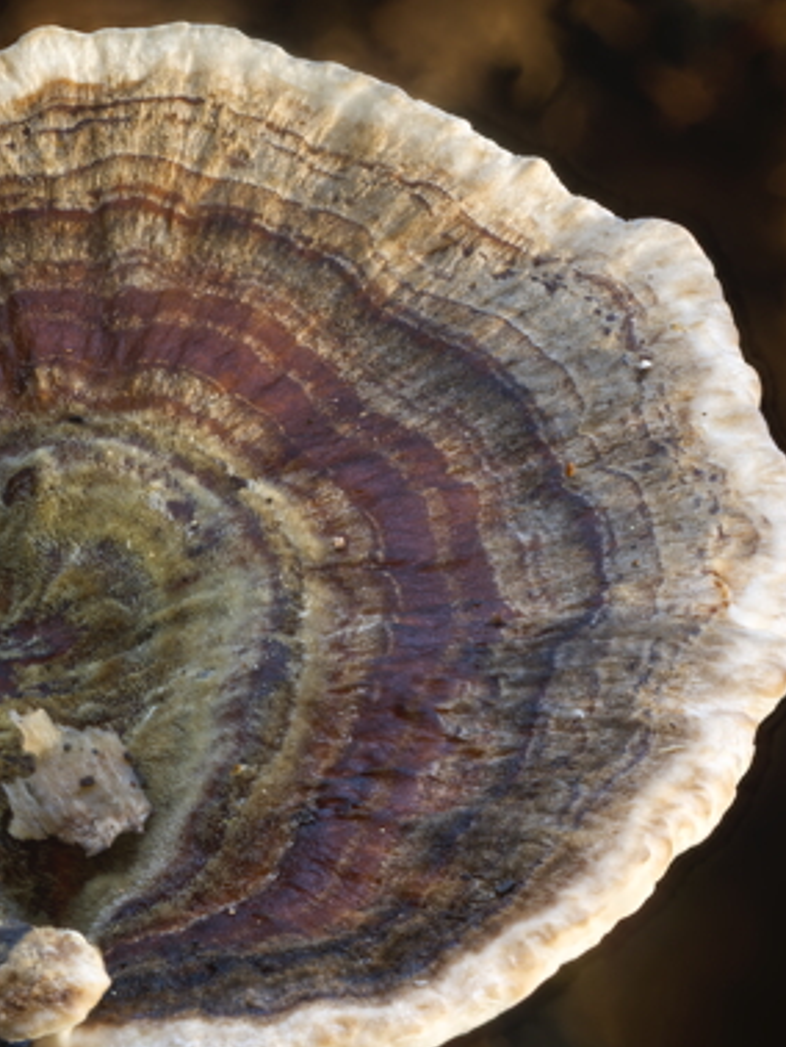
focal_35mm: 203
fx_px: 6139
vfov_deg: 9.7
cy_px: 446
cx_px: 368
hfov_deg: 7.3
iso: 200
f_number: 5.6
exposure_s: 1/6
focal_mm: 60
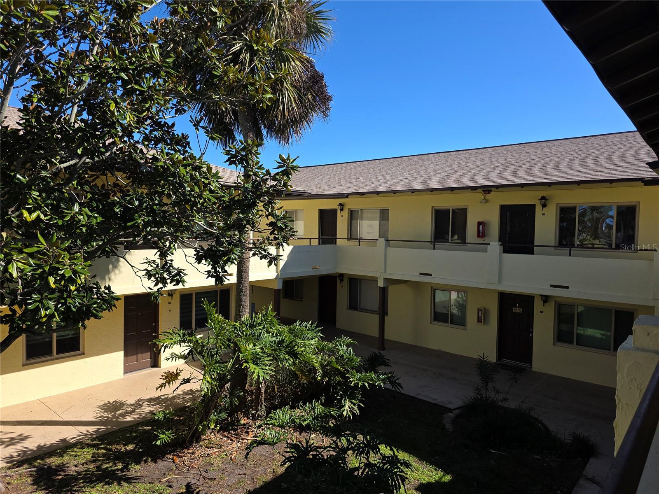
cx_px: 330
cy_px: 247
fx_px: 438
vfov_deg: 58.9
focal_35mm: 23
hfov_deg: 73.9
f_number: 1.7
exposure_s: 1/664
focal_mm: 6.3
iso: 12
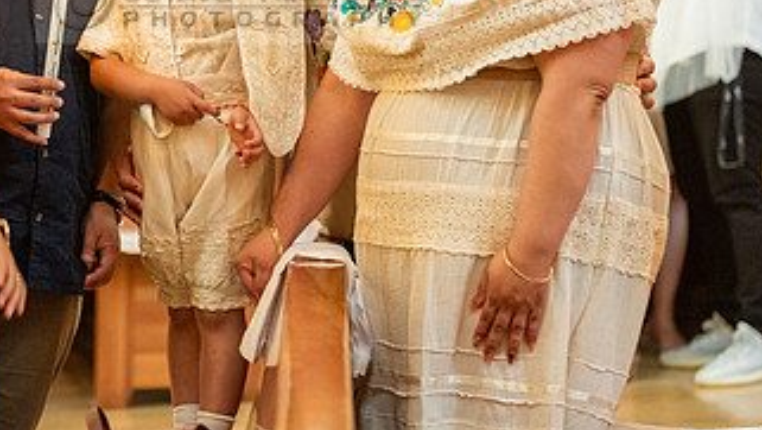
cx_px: 216
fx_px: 4003
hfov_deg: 10.9
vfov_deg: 6.1
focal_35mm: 198
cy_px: -14
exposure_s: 1/80
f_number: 2.8
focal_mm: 98
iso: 2000
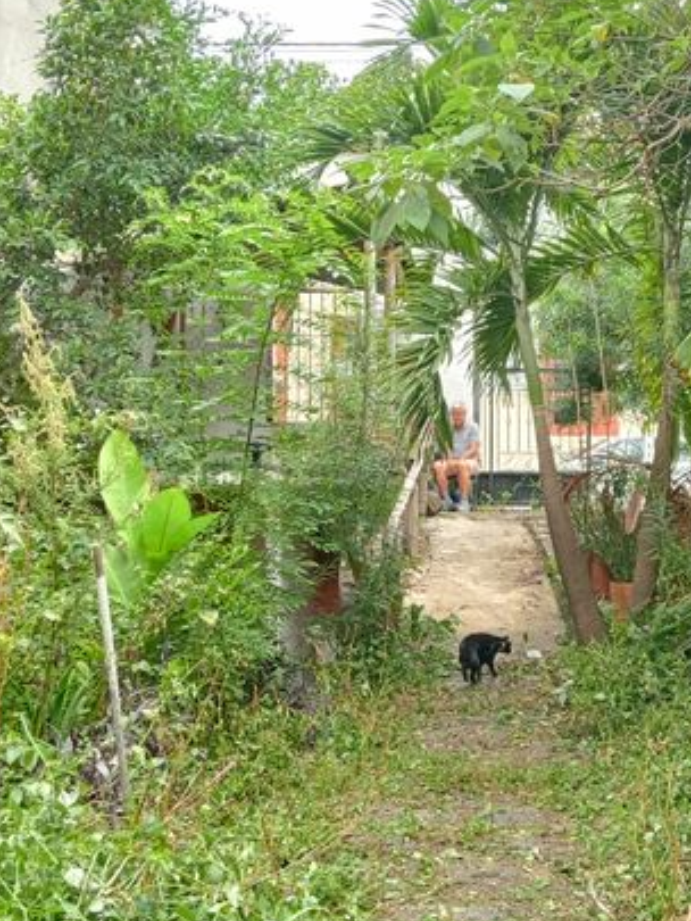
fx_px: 1224
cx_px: 416
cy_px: 500
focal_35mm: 46
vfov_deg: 41.2
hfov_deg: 31.4
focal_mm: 3.98
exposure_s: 1/325
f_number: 1.8
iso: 99
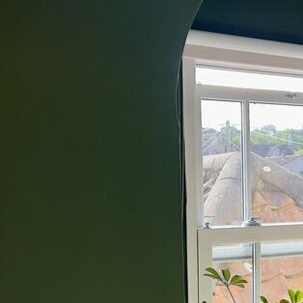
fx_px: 743
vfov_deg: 22.9
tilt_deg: -2.4
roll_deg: +1.3
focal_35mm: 75
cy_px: 224
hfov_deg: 22.0
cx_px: 317
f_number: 1.5
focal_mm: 5.7
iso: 50
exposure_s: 1/358
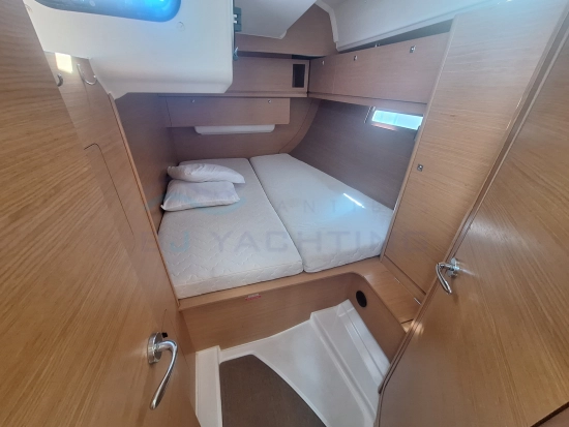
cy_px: 214
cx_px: 284
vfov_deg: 90.0
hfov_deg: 106.2
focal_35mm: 13
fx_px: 214
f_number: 2.2
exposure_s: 1/33
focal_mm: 1.74
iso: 200
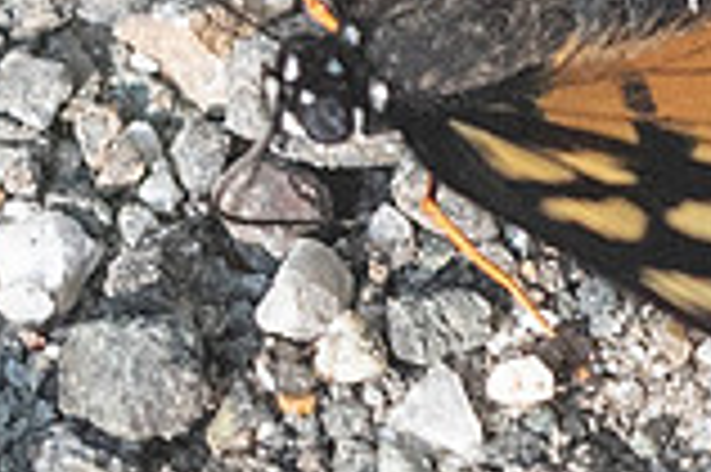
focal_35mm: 2192
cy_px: -57
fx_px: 43247
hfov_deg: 0.9
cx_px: 744
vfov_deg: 0.6
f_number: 3.5
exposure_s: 1/1250
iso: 1000
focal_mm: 150
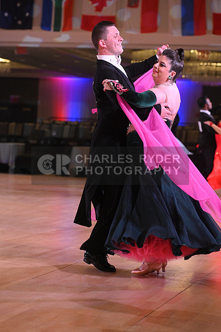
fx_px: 1012
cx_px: 110
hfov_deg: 12.5
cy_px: 166
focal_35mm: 110
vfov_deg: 18.6
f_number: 5
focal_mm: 110
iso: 2500
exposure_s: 1/320
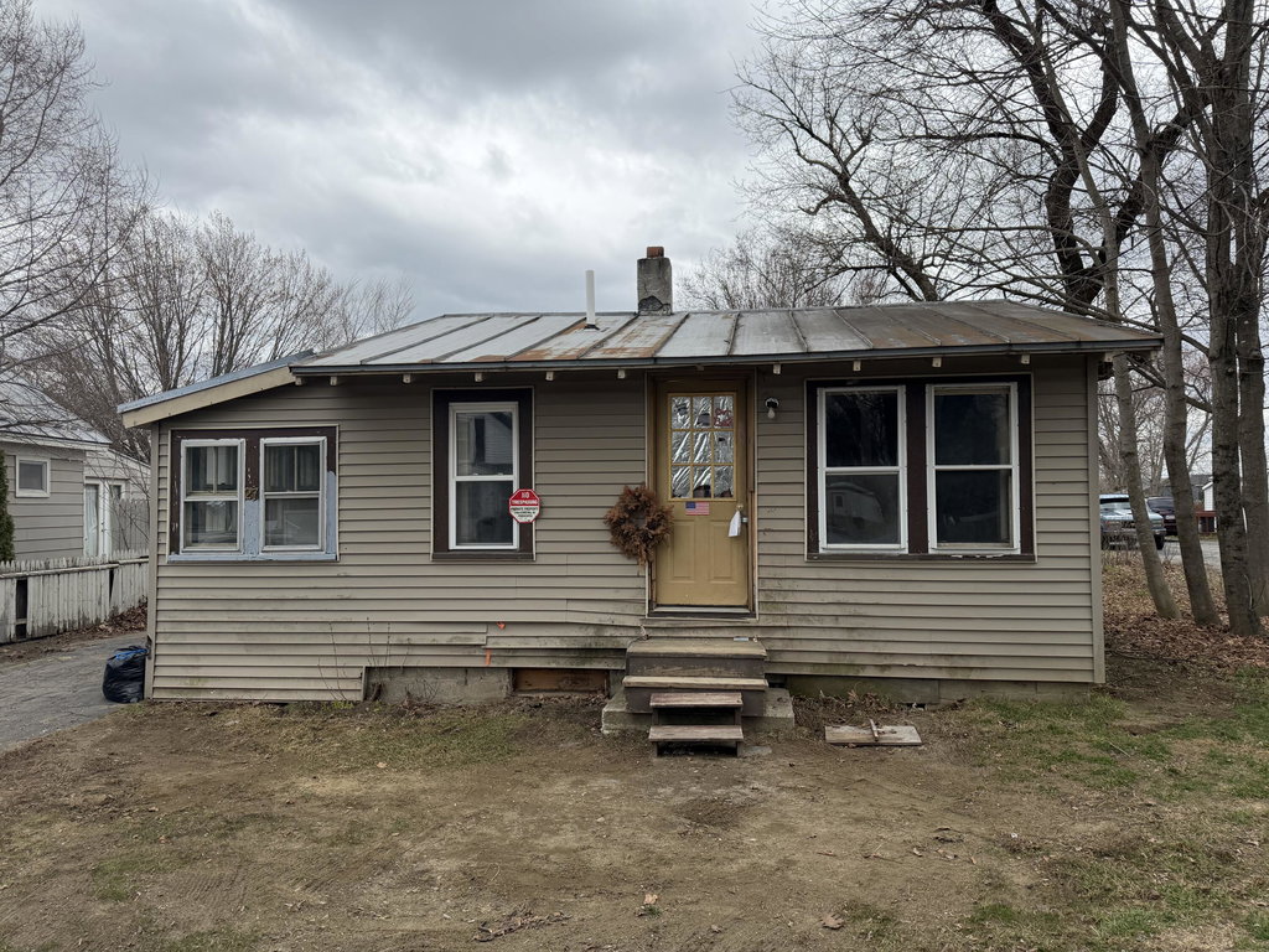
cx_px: 634
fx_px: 880
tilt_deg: -1.3
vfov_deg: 56.8
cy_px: 476
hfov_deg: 71.6
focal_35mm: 24
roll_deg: -0.3
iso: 100
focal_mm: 6.76
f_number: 1.78
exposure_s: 1/3759
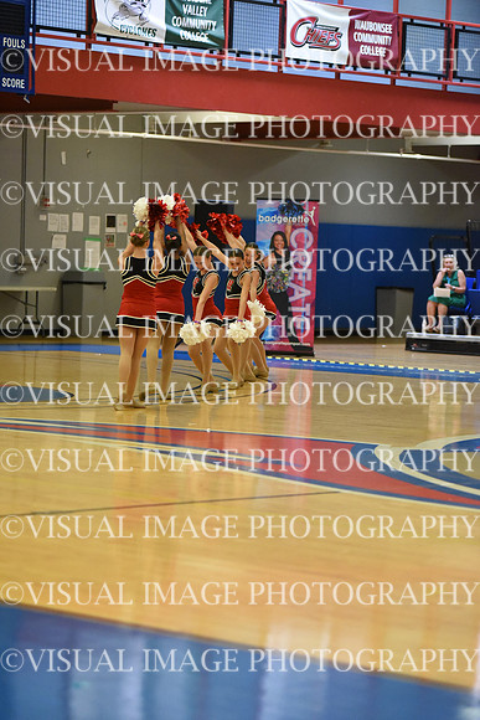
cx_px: 240
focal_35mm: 120
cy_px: 360
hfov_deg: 11.4
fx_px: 2398
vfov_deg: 17.1
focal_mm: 120
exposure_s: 1/1000
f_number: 2.8
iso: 8000
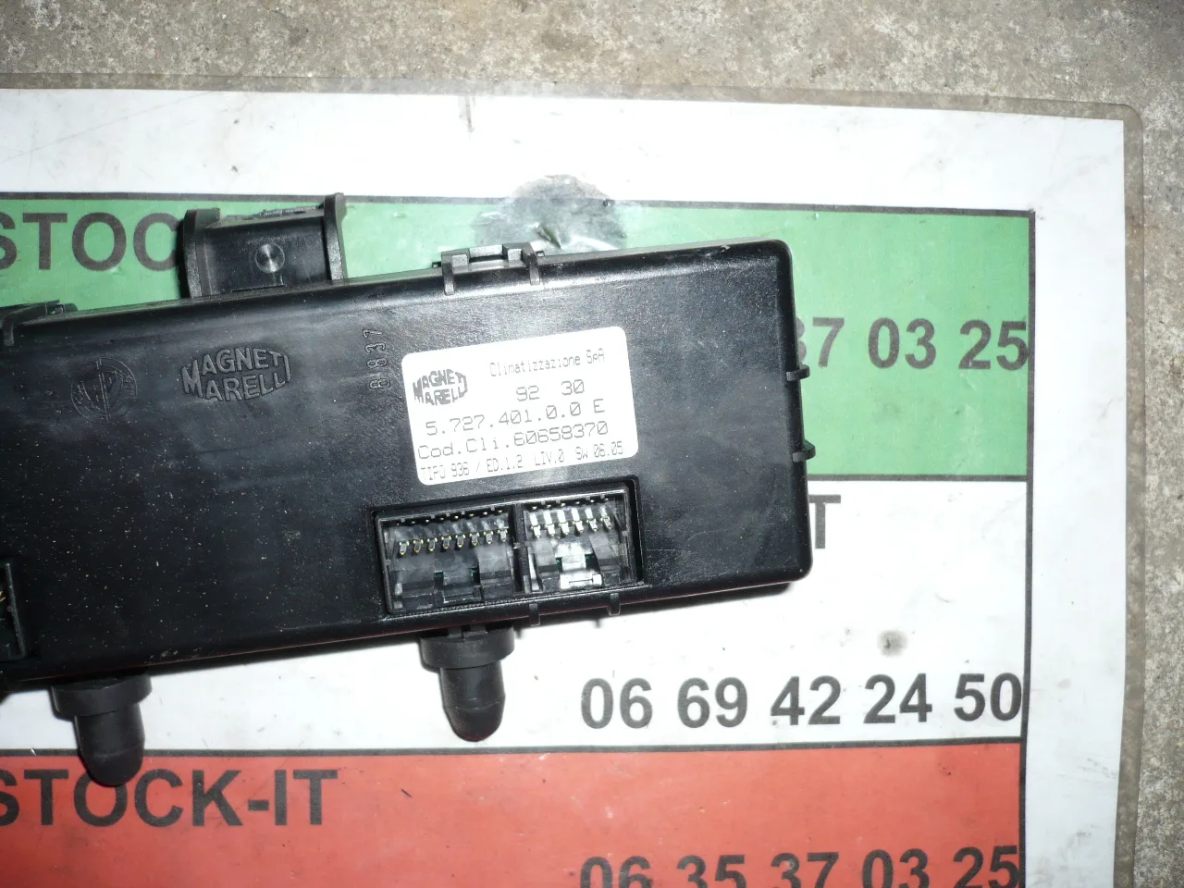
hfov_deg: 52.6
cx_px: 592
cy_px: 444
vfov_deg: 40.7
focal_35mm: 35
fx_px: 1197
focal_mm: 5.8
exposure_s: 1/30
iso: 100
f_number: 2.8
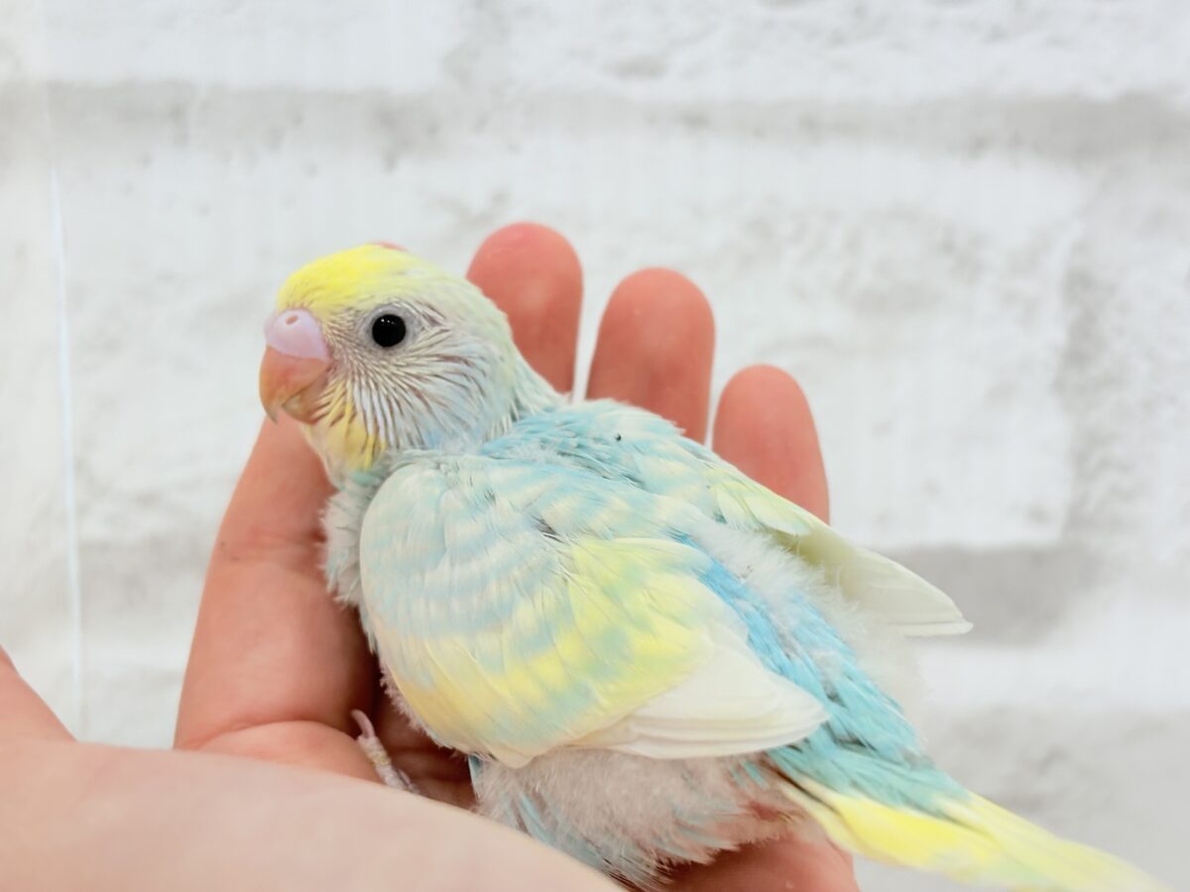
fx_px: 1788
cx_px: 595
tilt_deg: -9.1
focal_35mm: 52
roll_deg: -0.3
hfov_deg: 36.8
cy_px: 446
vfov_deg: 28.0
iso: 50
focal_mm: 5.96
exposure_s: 1/100
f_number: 1.6
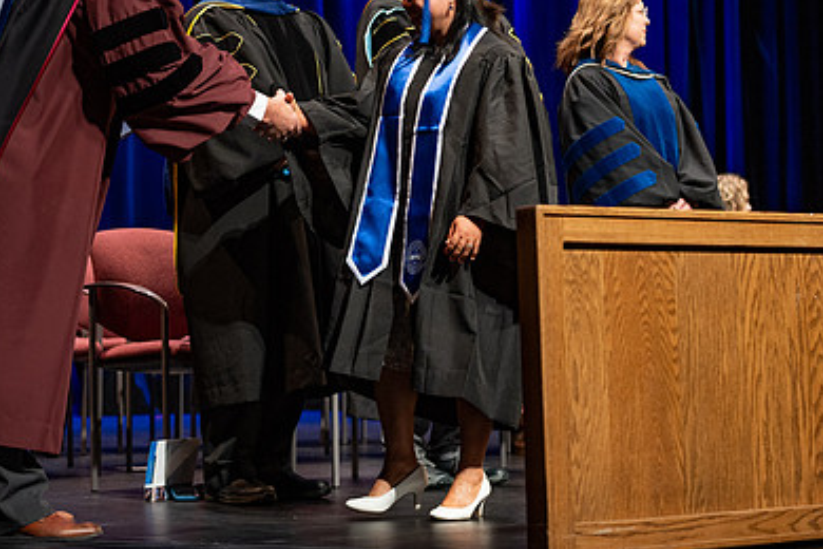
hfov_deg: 19.6
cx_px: 300
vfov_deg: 13.2
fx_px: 2377
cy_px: 202
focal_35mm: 104
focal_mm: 70
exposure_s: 1/250
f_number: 2.8
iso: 640
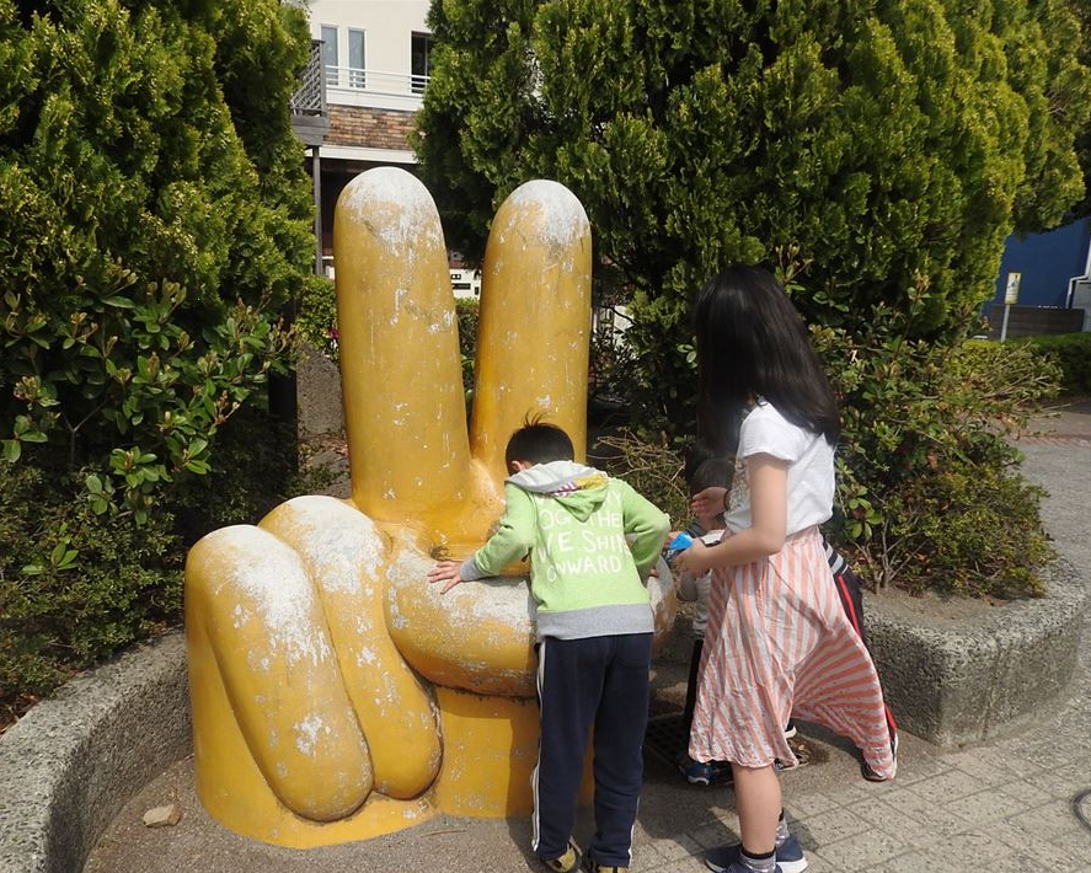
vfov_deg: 48.2
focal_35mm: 30
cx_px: 490
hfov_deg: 58.6
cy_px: 523
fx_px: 969
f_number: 3.3
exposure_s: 1/1600
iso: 100
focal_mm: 4.3
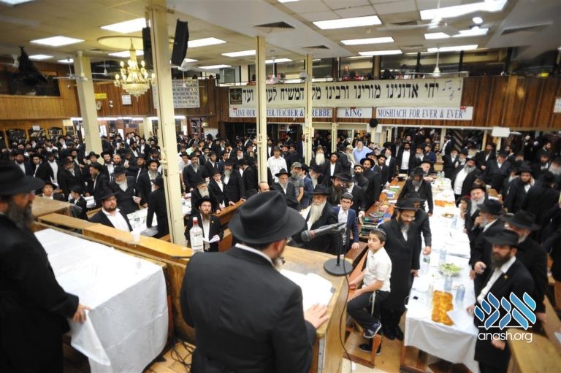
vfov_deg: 61.9
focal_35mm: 20
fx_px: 311
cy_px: 186
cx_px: 280
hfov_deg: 84.0
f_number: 4
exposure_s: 1/100
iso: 1250
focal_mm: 20
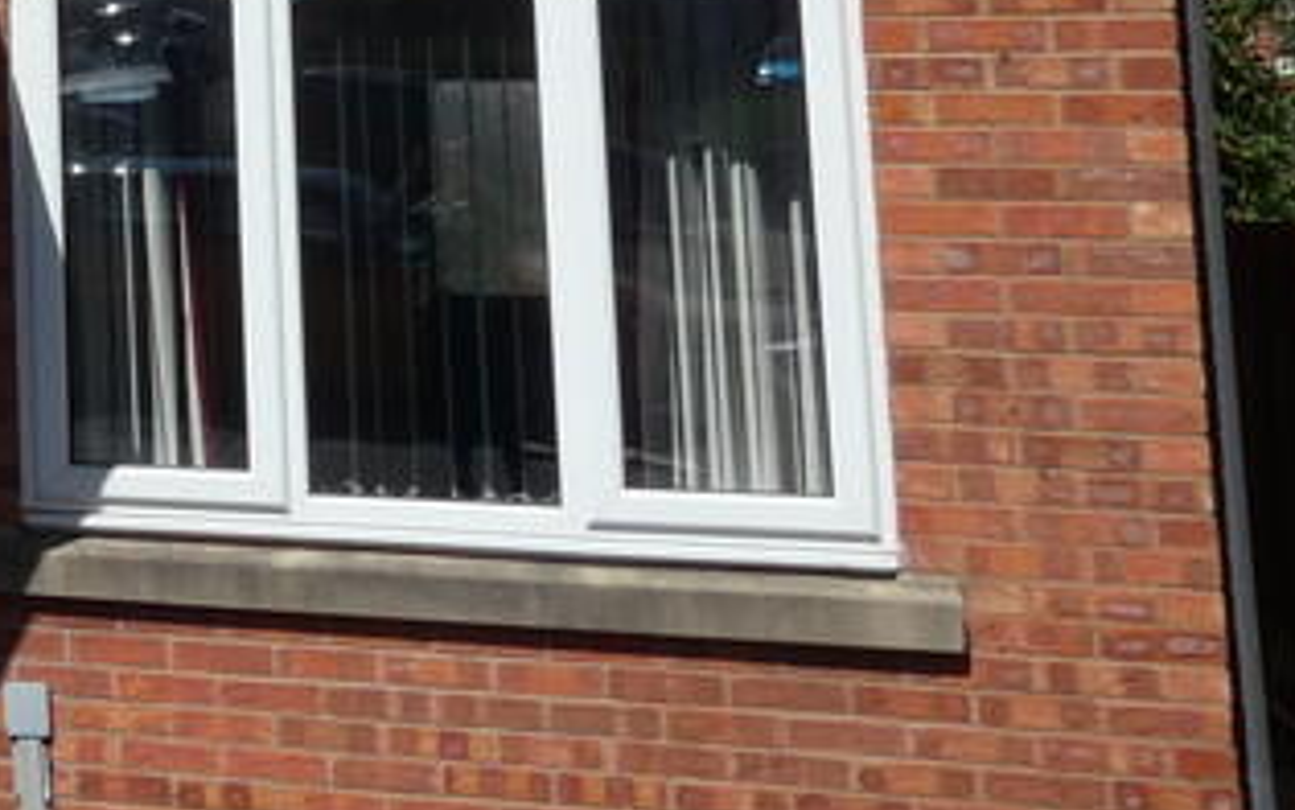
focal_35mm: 69
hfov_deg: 24.2
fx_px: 2436
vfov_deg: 18.0
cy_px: -160
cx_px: -584
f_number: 4.5
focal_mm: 3.6
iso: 80
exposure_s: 1/1000
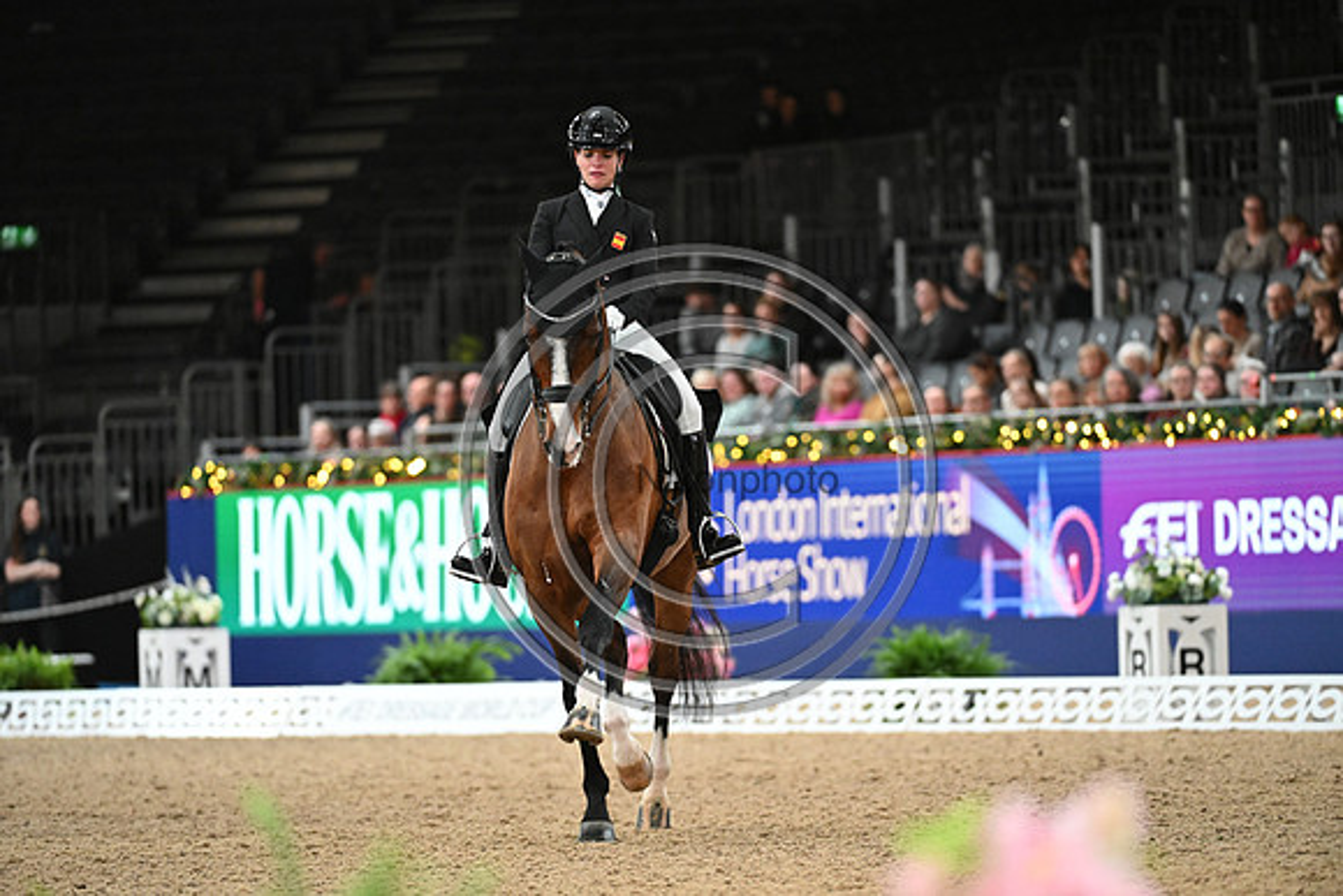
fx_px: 11194
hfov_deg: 6.9
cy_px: 448
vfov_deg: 4.6
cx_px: 672
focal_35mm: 300
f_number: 4
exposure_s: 1/640
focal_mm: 300
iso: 6400
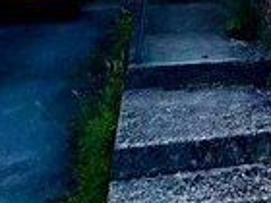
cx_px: 362
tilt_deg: +22.5
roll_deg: +0.2
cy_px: -285
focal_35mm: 70
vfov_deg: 14.2
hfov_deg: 24.0
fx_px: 548
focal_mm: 2.22
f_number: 2.2
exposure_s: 1/853
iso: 25
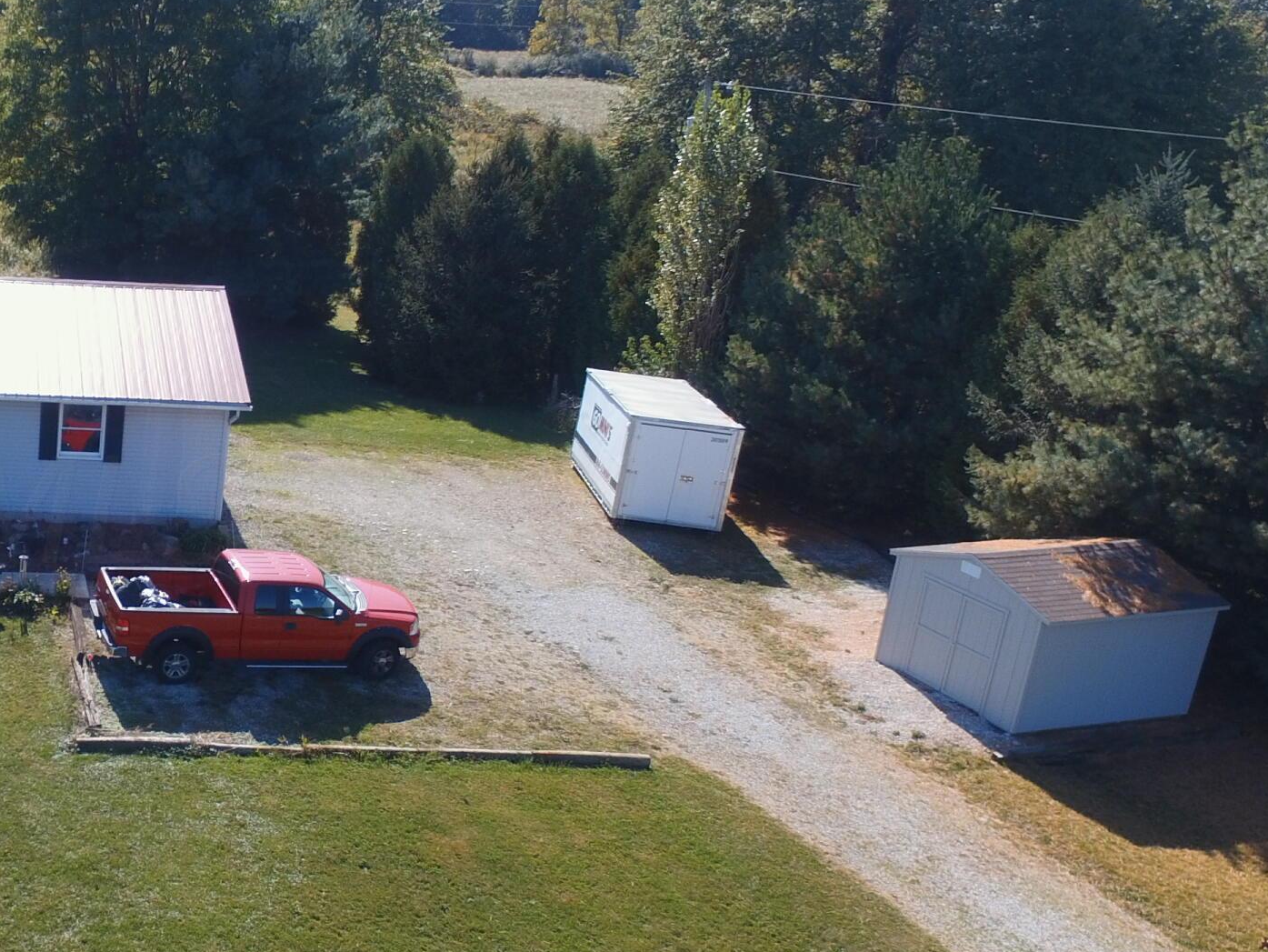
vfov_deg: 33.6
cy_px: 509
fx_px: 1576
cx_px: -20
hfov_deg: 38.5
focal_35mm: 43
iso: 100
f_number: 2.8
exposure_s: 1/460
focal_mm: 3.61
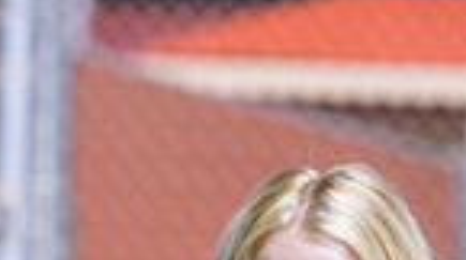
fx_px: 4897
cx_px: 251
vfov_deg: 3.0
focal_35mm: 397
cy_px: 713
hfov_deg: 5.4
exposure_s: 1/250
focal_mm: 122
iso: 4000
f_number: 5
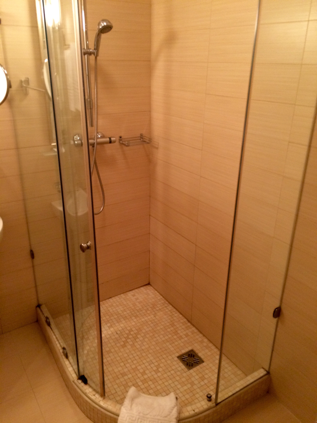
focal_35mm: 29
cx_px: 158
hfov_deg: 48.2
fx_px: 354
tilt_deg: -23.0
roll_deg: +0.8
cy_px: 212
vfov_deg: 61.7
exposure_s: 1/33
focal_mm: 4.15
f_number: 2.2
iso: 250
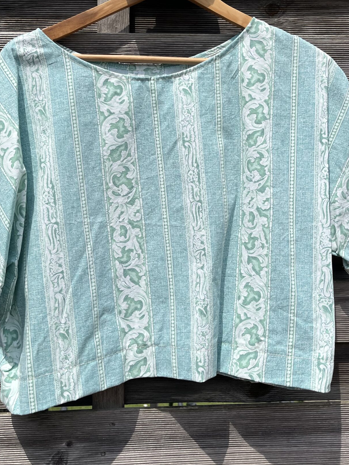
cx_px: 171
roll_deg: +0.1
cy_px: 164
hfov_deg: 35.1
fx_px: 551
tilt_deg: -1.1
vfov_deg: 45.2
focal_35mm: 41
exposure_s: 1/8403
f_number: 1.6
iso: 50
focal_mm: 5.1
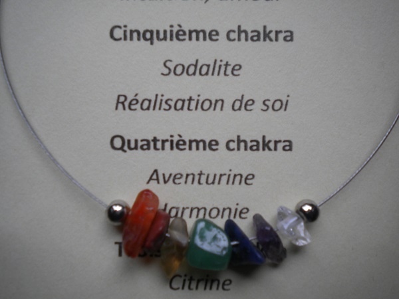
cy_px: 150
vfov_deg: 35.1
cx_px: 200
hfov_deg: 45.8
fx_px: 473
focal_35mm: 41
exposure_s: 1/112
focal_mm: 7.4
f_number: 3.5
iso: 80
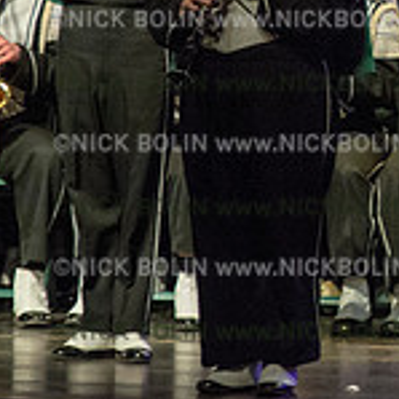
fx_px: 9507
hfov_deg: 2.4
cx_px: 677
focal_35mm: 729
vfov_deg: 2.4
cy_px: -104
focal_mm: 220
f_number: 5.6
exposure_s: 1/320
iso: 8000
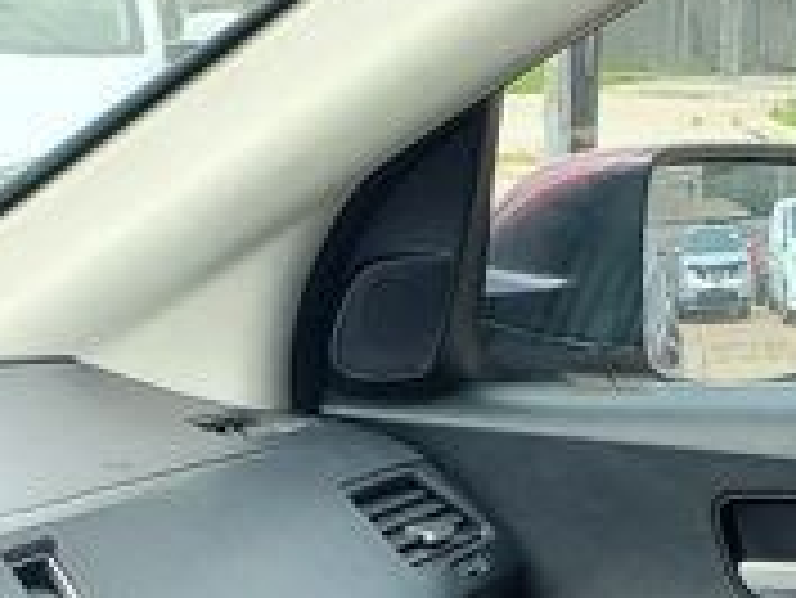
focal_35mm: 150
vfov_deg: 9.4
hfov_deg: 13.1
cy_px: 1120
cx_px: 531
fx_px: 3452
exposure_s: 1/369
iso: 50
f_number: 2.4
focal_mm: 4.3
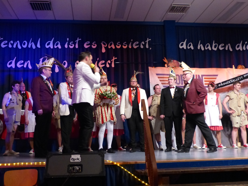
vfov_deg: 35.1
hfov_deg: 45.8
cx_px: 124
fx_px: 294
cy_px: 93
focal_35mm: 41
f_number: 2.8
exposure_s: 1/50
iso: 800
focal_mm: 7.4
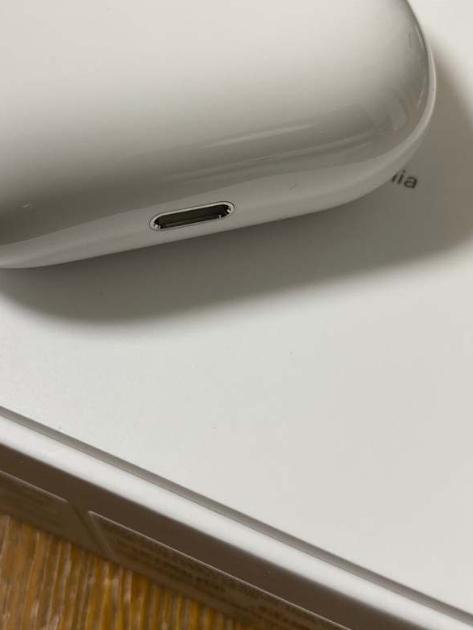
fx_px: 729
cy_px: 330
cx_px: 213
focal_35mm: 40
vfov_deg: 46.8
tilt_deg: -59.9
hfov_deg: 35.9
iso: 125
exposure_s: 1/60
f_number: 1.8
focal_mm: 4.25
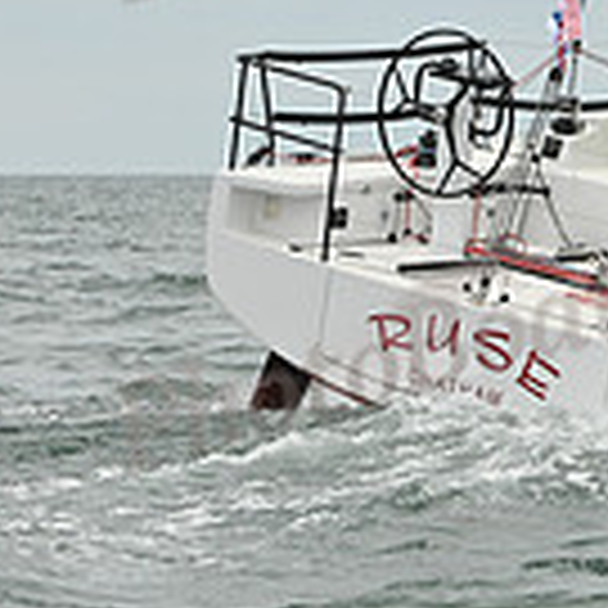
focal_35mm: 293
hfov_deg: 5.9
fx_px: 5822
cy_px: 56
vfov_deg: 6.0
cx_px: 986
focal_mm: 80
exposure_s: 1/1000
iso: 320
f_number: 13
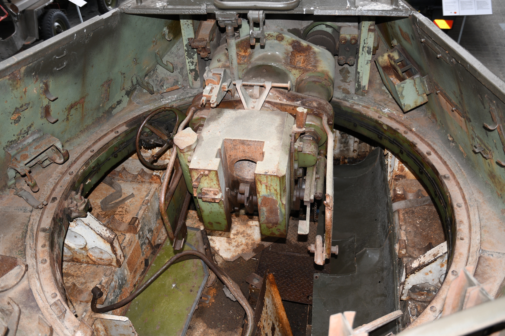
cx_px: 252
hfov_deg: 61.9
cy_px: 168
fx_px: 421
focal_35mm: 30
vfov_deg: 43.6
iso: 100
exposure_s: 1/60
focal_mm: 20
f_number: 2.8
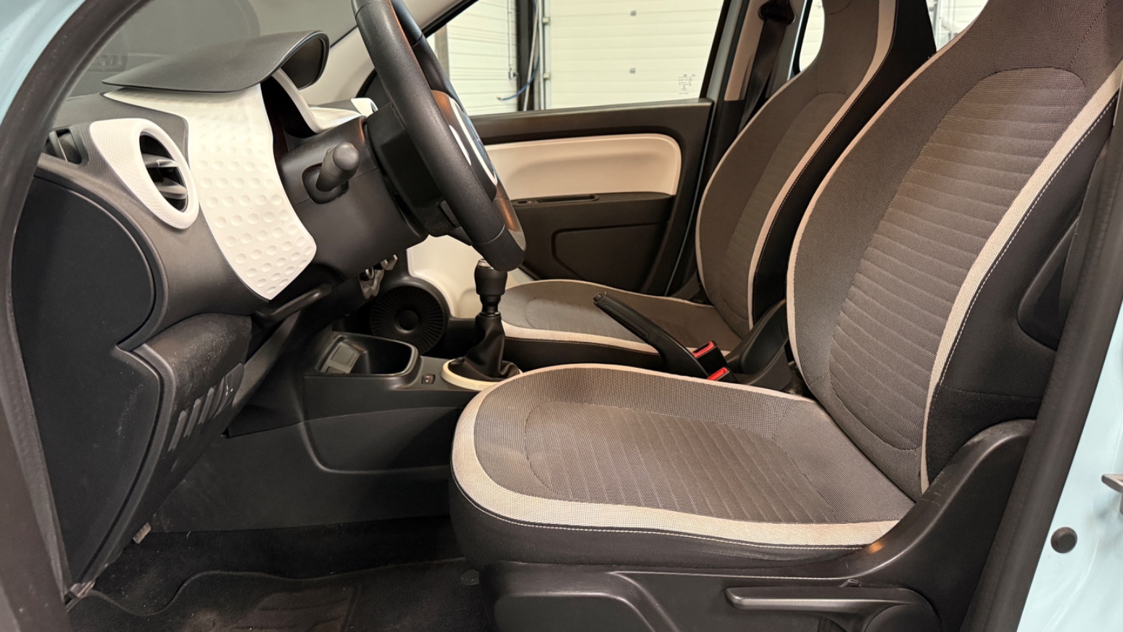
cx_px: 565
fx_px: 804
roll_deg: -0.1
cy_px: 231
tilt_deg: -10.0
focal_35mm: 27
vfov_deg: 42.5
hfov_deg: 69.8
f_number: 1.78
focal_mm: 6.76
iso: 640
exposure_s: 1/50
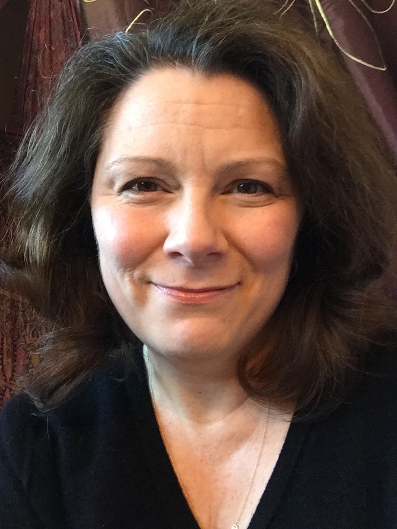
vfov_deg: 58.3
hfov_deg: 45.5
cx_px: 198
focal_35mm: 31
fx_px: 474
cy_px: 264
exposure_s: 1/30
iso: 250
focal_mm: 2.65
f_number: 2.2
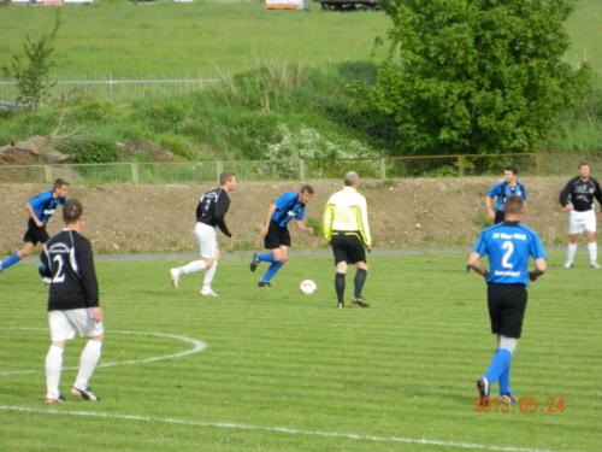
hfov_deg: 5.0
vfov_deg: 3.8
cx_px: 301
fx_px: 6869
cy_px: 226
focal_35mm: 395
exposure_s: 1/640
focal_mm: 71.2
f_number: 5.7
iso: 400
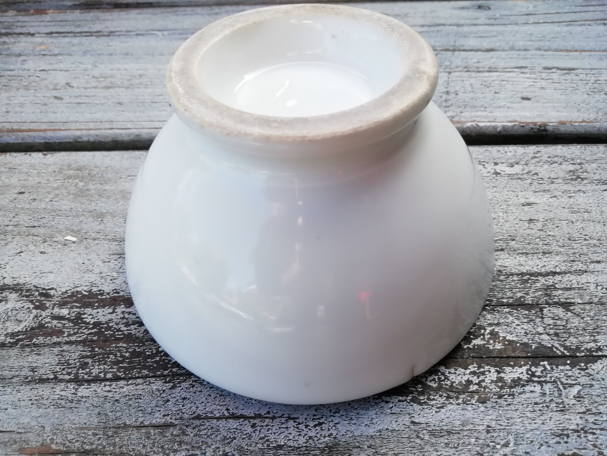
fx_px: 456
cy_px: 228
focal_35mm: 26
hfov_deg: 67.3
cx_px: 304
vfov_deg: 53.1
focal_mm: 3.21
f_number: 2.2
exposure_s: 1/118
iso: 50
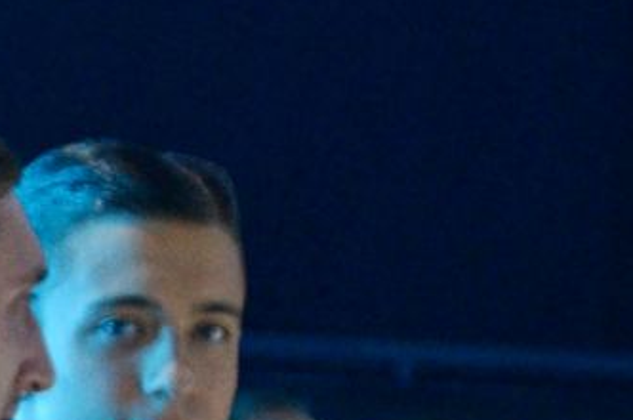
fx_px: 8338
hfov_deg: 4.3
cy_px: 600
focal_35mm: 475
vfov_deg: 2.9
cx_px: -669
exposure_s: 1/200
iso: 2000
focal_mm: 75
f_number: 5.3
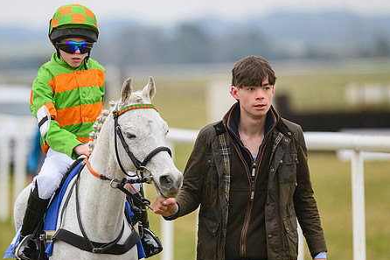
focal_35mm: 390
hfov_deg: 5.3
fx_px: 4223
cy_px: 119
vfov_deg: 3.5
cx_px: 137
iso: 1000
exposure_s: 1/2000
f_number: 5
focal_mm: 300
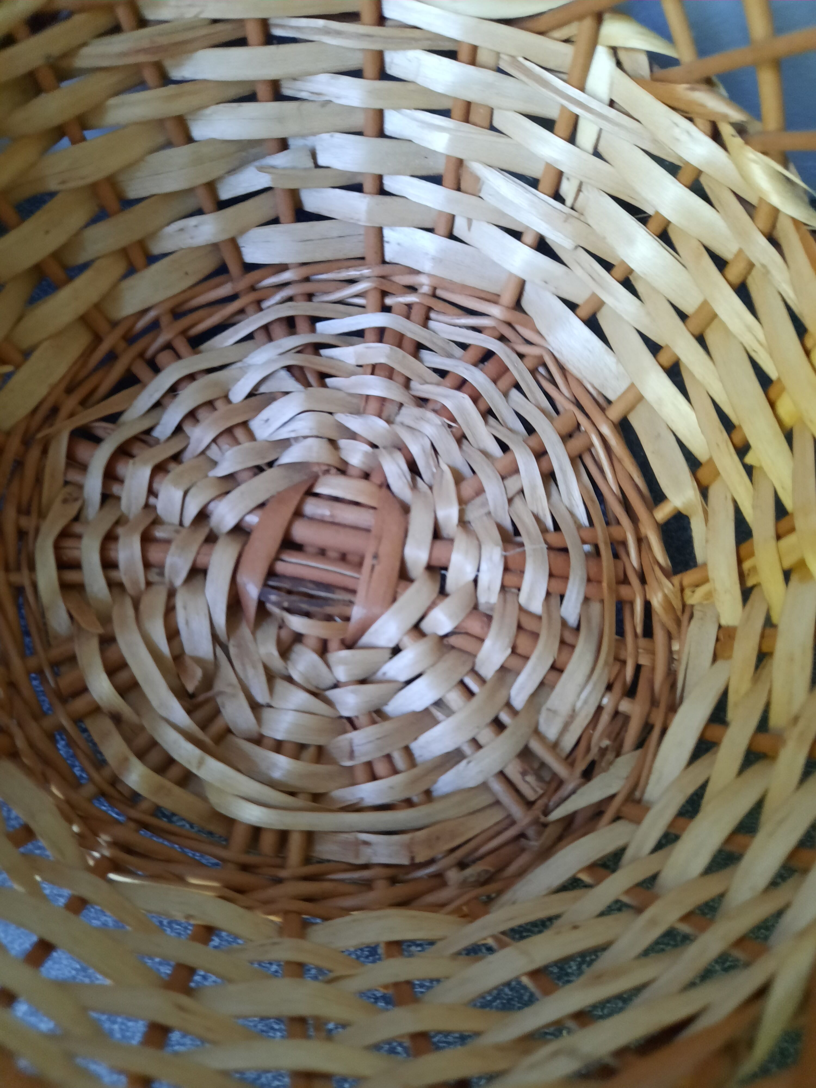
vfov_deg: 69.4
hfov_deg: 54.9
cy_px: 544
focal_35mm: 25
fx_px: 786
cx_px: 408
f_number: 2
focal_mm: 4.6
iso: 400
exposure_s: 1/25
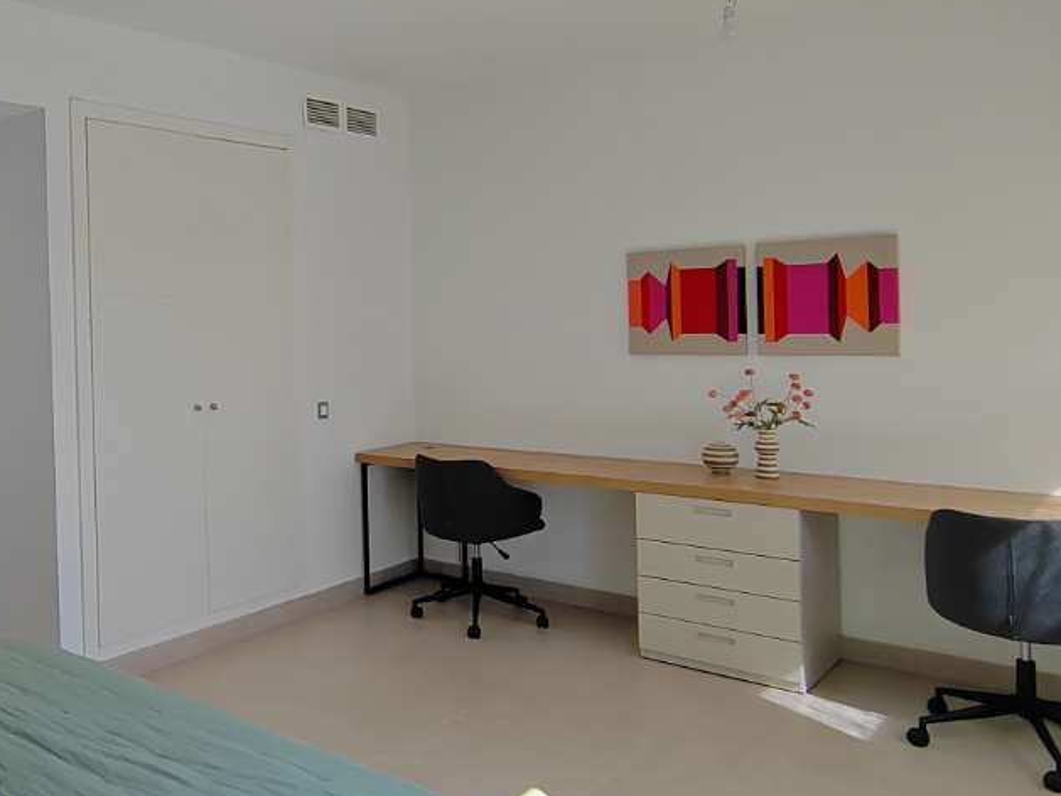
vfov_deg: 45.3
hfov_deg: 52.5
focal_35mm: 31
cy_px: 336
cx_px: 142
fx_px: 950
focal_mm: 2.16
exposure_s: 1/230
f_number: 2.2
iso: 100
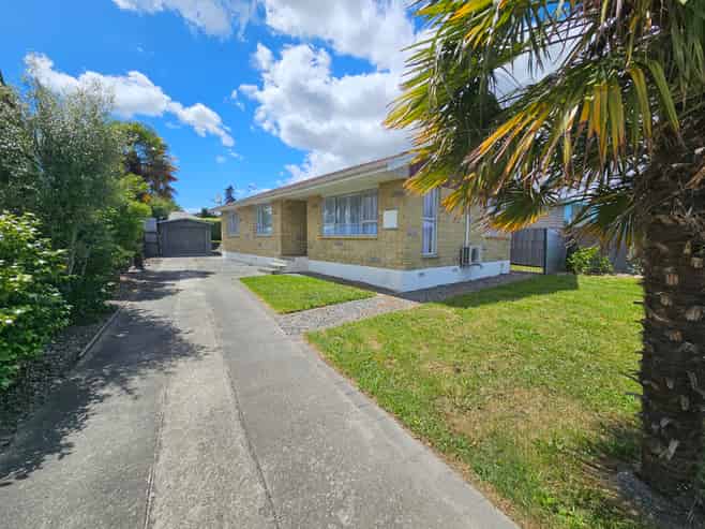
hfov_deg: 106.2
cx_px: 352
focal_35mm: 13
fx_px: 265
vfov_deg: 89.9
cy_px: 264
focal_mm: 2.2
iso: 50
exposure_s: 1/3238
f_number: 2.2
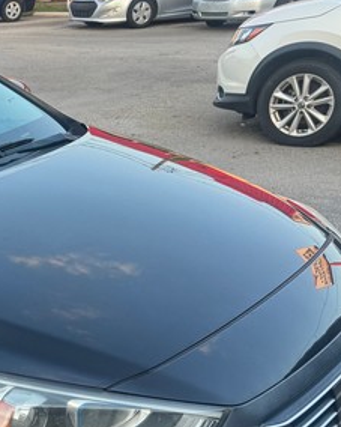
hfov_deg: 20.3
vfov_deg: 28.0
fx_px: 833
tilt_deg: -25.3
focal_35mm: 66
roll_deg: +4.0
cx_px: -153
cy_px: 359
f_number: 1.78
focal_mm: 6.76
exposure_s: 1/218
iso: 64
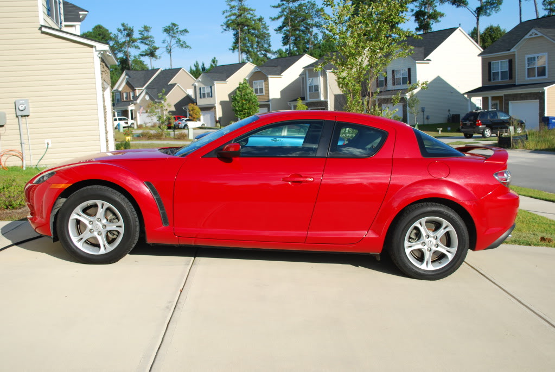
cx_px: 278
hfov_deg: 49.5
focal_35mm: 39
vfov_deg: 34.3
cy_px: 186
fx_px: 602
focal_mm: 26
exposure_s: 1/400
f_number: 5
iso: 100
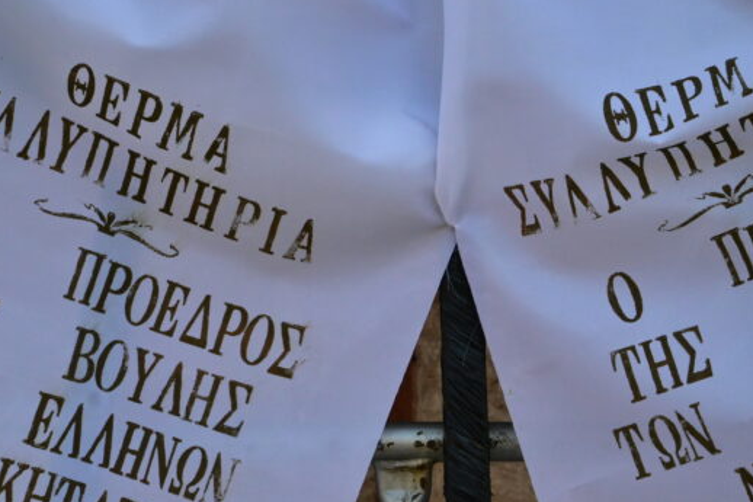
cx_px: 445
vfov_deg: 13.4
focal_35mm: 102
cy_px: 308
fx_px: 2133
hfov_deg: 20.0
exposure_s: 1/1000
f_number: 9
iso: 2000
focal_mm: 44
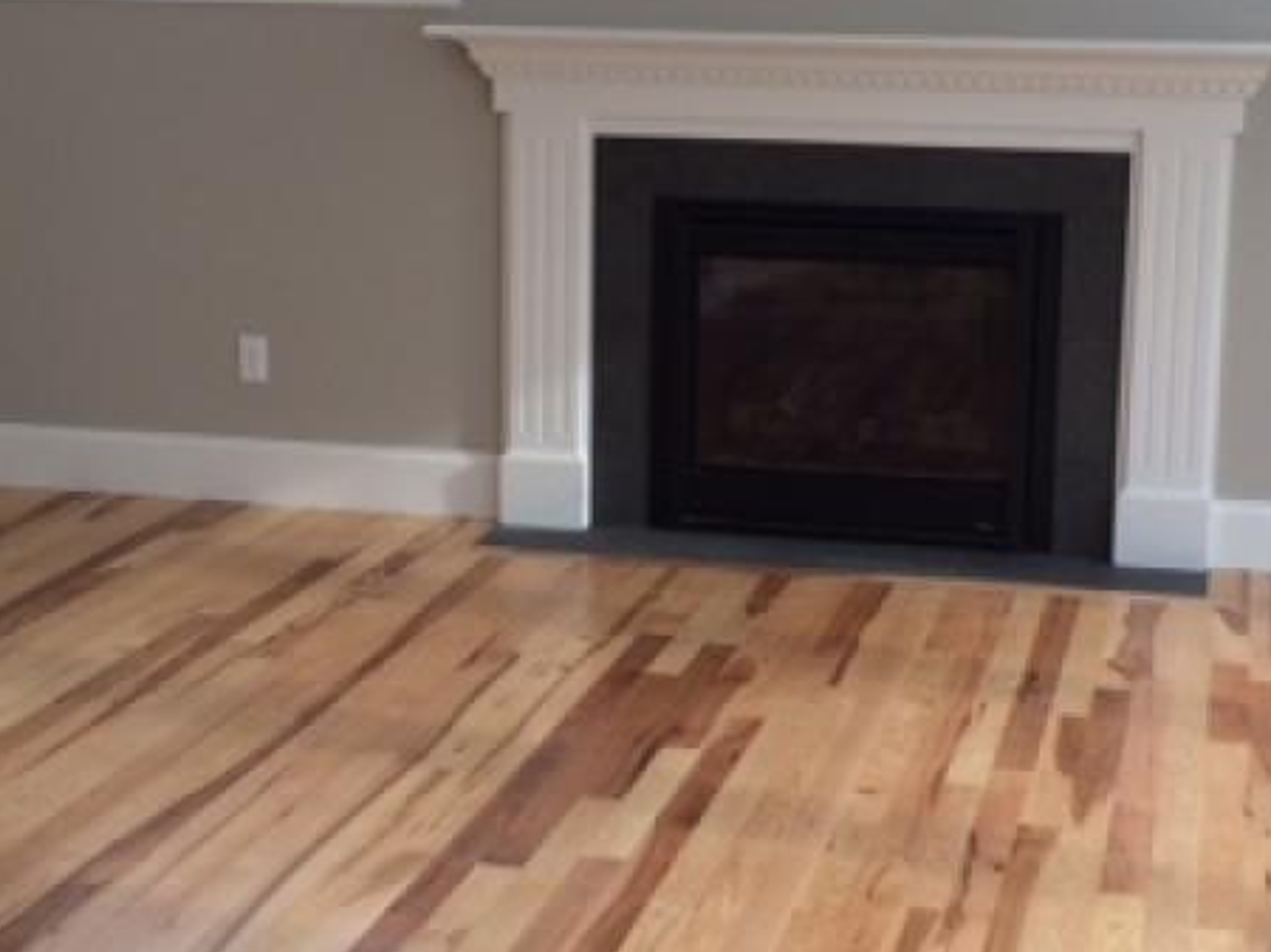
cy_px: 455
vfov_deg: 22.2
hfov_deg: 29.4
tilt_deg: -12.0
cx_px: 700
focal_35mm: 66
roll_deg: -1.3
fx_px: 2422
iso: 32
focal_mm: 4.15
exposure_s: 1/121
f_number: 2.2
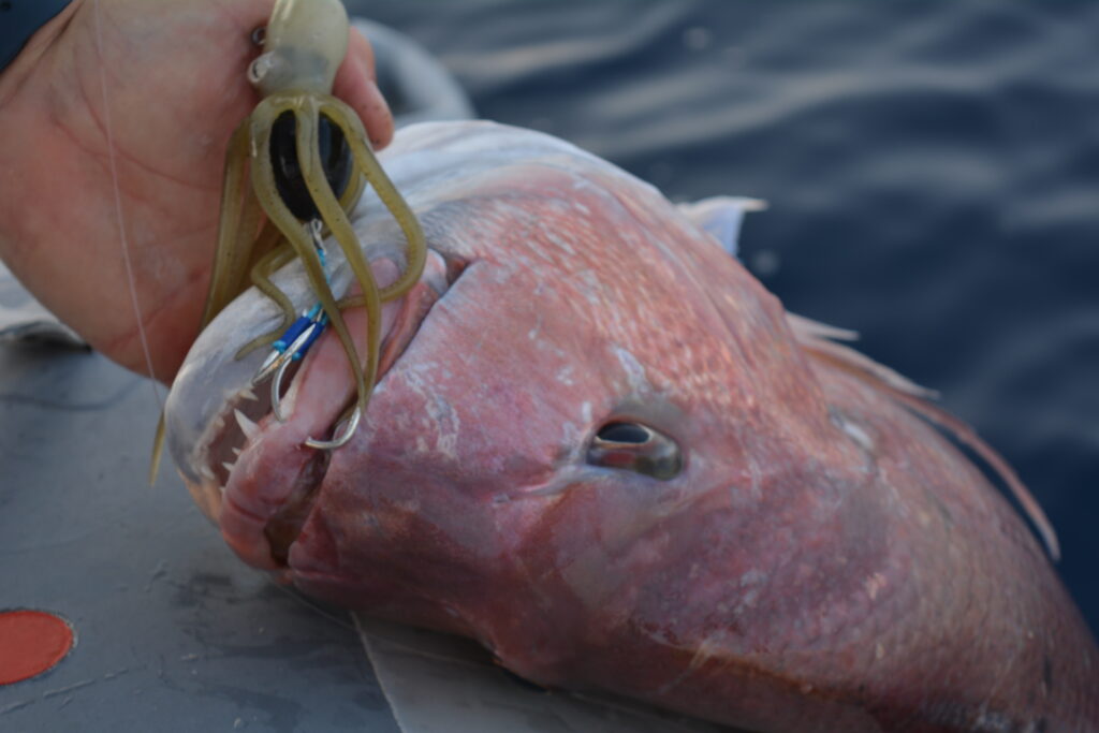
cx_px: 550
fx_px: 2519
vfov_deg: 16.6
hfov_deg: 24.6
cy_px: 366
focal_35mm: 82
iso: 100
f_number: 6.3
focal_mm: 55
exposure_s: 1/50
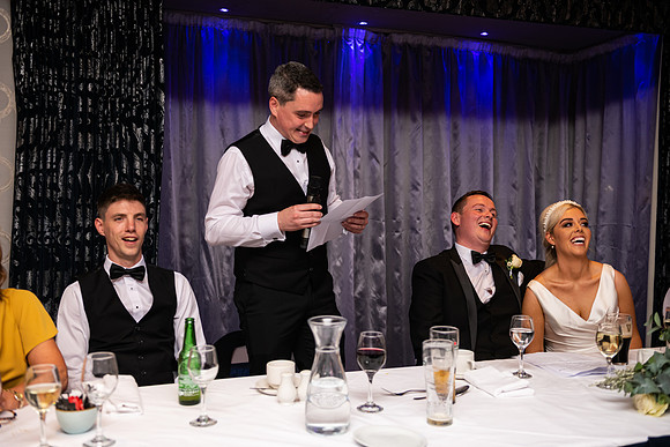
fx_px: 707
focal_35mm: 38
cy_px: 224
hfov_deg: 50.7
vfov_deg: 35.1
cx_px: 335
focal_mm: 38
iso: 640
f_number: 3.5
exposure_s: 1/160
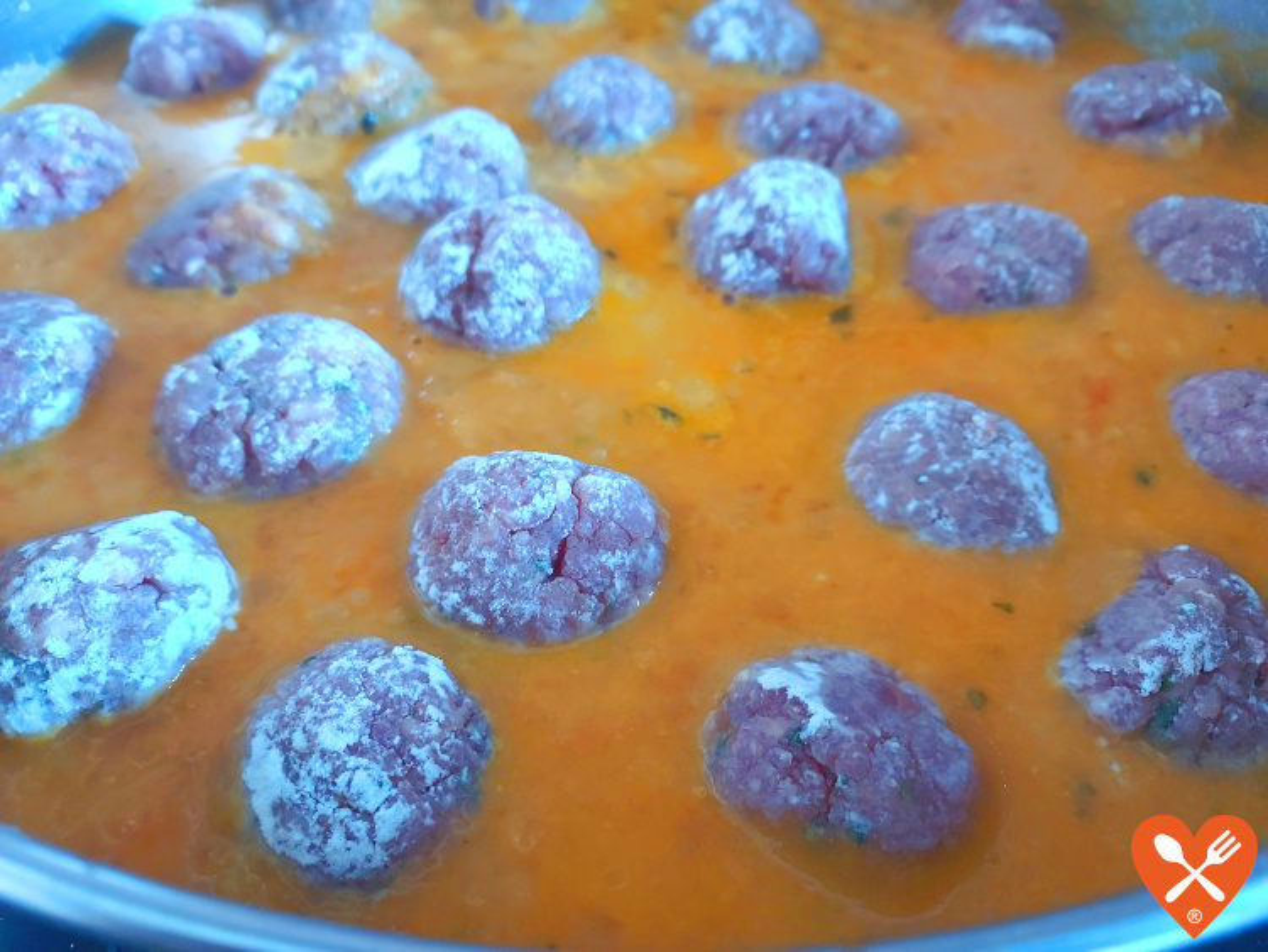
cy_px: 476
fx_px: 879
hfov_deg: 71.6
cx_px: 634
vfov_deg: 56.8
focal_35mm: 24
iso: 800
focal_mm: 4.6
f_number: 1.8
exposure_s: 1/14
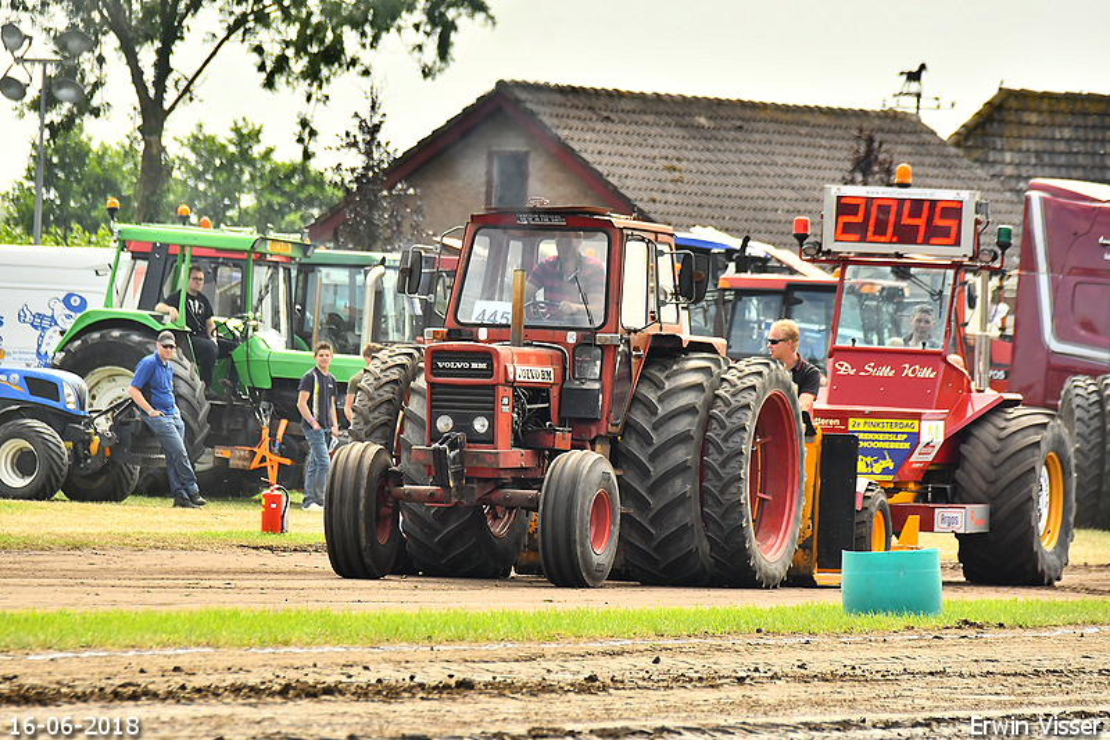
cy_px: 370
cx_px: 555
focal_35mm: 420
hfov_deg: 4.9
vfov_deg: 3.3
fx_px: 12946
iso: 500
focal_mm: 280
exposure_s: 1/800
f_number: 9
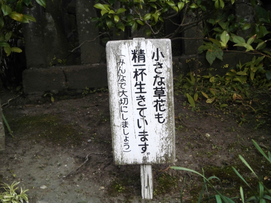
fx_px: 470
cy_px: 102
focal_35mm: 60
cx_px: 136
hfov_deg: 32.2
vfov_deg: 24.4
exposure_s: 1/160
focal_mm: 10.7
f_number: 3.9
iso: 100
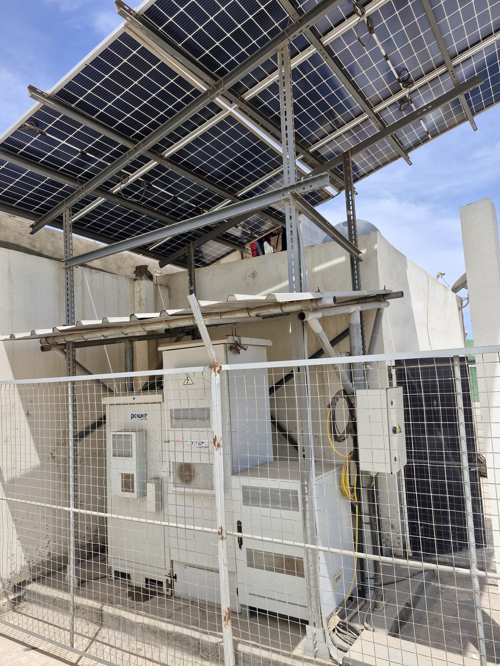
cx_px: 250
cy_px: 333
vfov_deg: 73.9
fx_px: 443
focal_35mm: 23
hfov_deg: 58.9
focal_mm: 5.54
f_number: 1.8
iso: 50
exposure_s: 1/1224
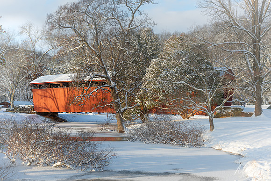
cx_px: 136
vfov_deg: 24.6
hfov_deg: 36.2
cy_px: 90
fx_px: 414
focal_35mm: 55
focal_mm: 55
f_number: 13
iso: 64
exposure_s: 1/50
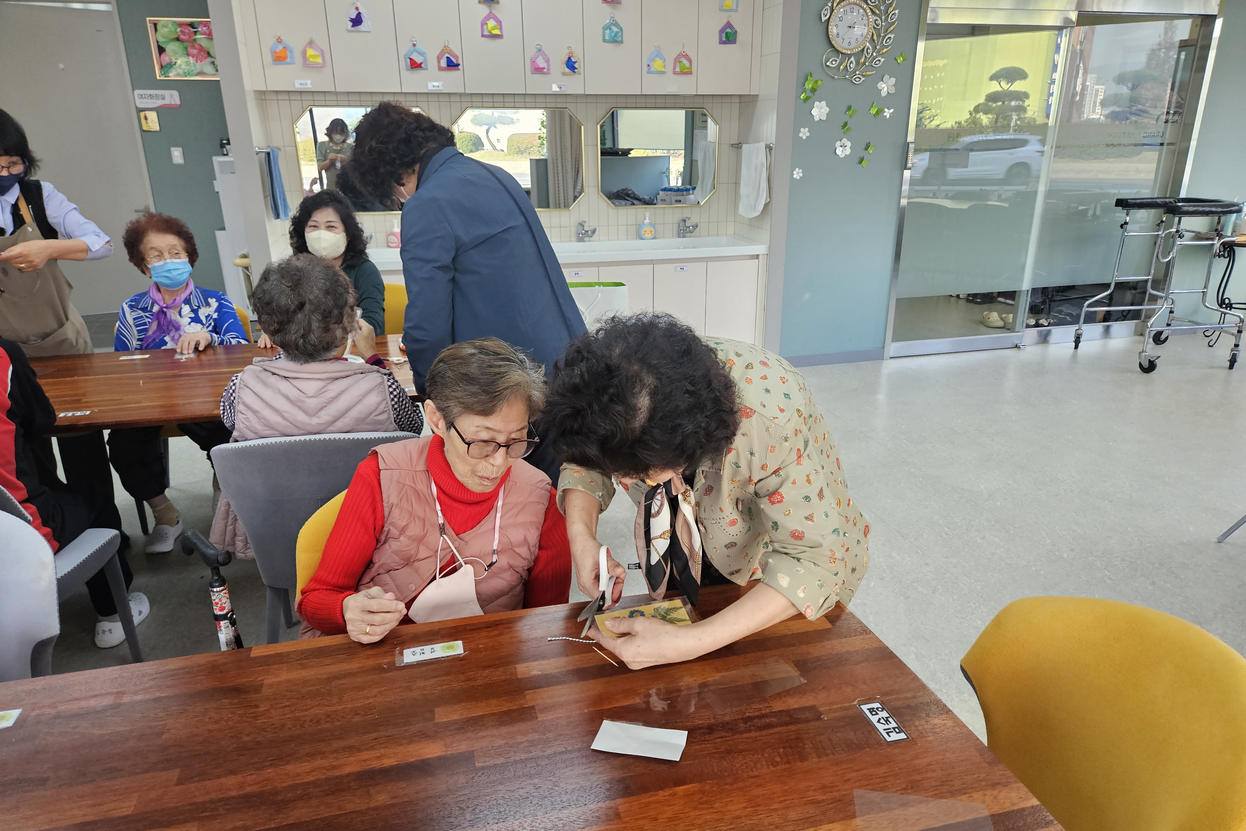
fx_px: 831
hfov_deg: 73.7
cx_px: 624
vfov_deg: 53.1
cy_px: 437
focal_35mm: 24
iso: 100
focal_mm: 5.4
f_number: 1.8
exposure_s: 1/149
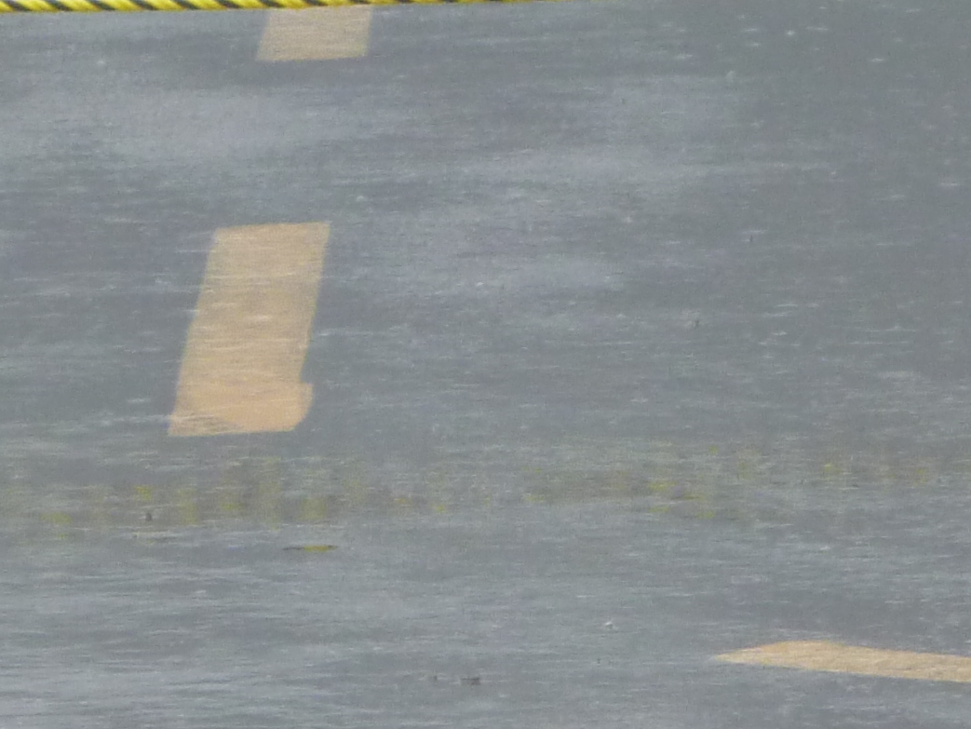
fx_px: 19951
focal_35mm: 711
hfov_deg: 2.8
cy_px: 181
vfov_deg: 2.1
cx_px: 448
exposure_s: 1/100
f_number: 5.3
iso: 160
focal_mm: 28.7
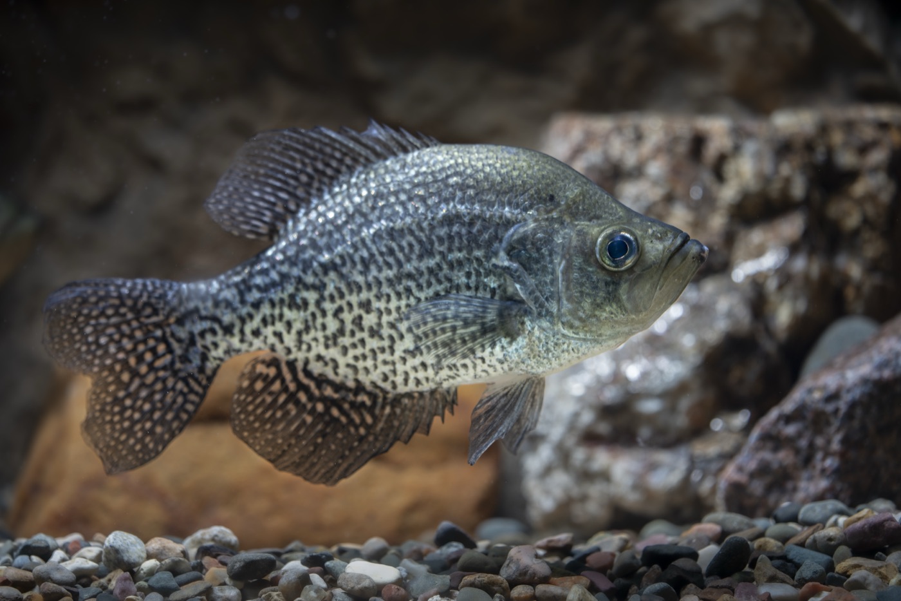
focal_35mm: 136
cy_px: 300
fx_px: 3403
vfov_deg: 10.1
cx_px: 450
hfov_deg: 15.1
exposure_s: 1/200
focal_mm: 136
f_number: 3.5
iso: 100
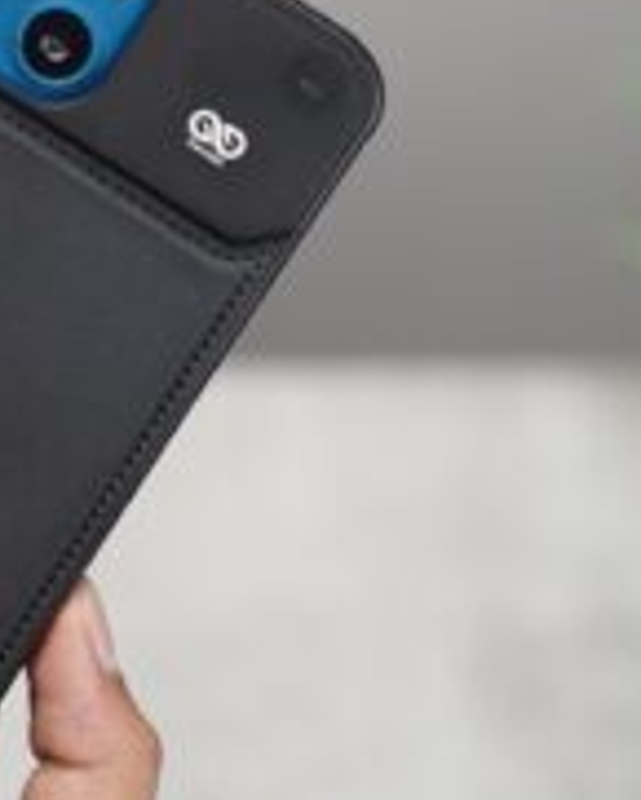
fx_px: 3246
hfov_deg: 11.1
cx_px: -53
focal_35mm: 137
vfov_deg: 14.0
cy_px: 320
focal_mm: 66
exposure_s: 1/90
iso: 640
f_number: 4
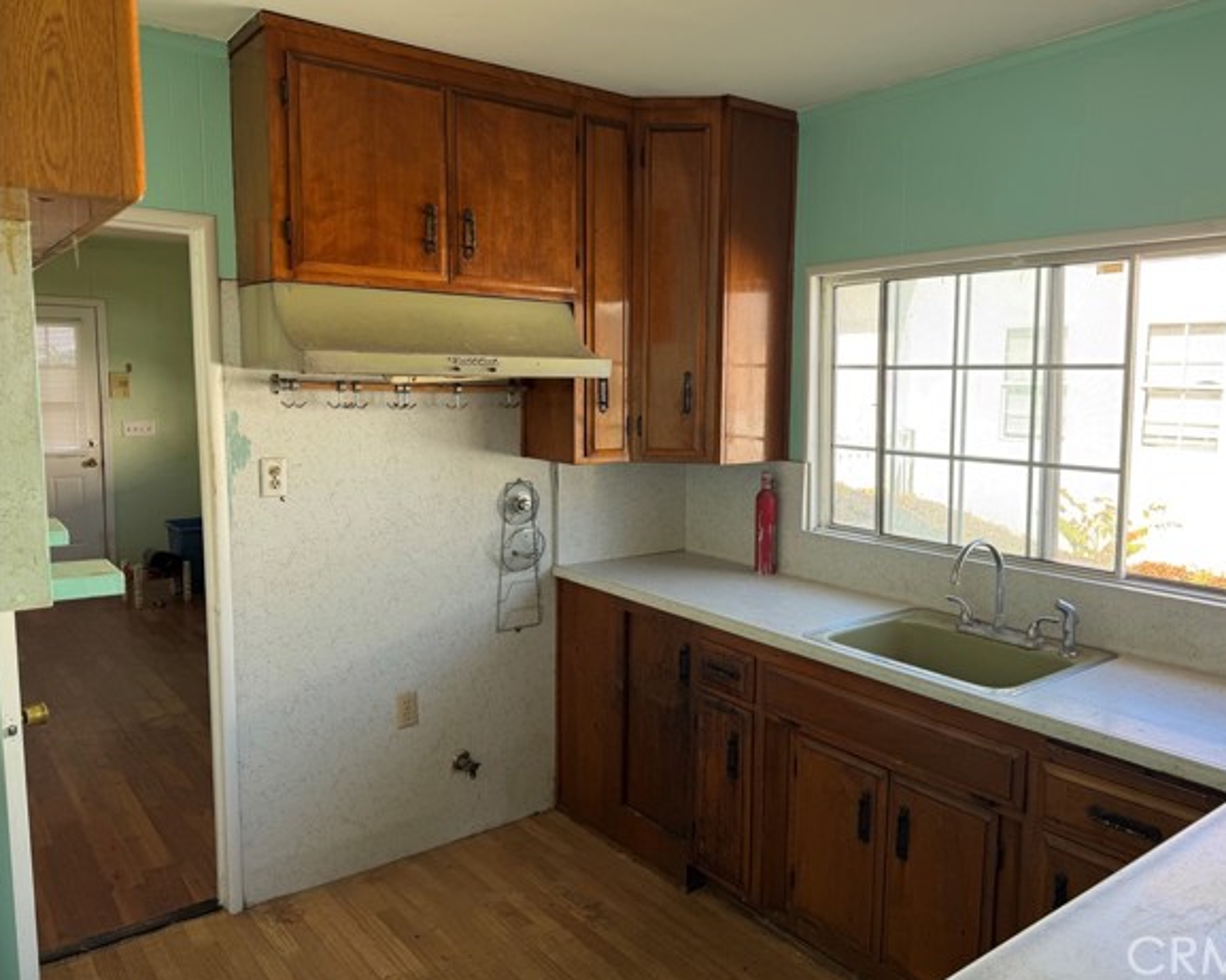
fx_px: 943
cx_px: 676
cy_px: 476
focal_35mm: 26
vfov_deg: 54.9
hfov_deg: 65.9
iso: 50
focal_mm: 6.76
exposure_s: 1/130
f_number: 1.78
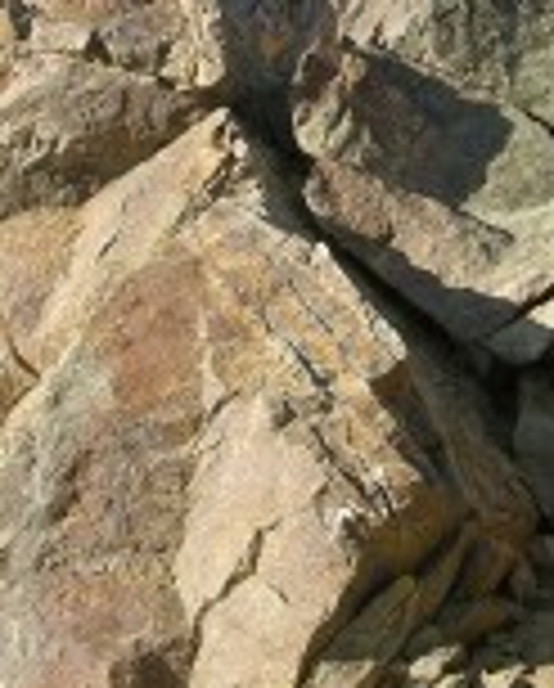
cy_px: 108
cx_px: 356
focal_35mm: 171
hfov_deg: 9.1
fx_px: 3494
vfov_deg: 11.2
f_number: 4.5
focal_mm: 8.9
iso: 50
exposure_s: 1/172
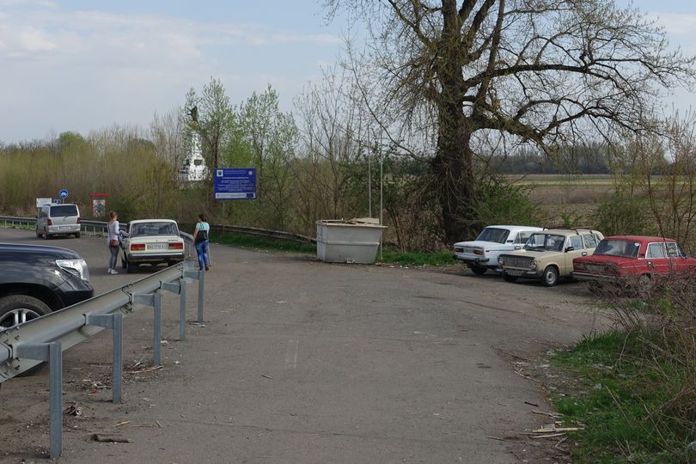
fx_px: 696
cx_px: 348
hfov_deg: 53.1
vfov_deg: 36.9
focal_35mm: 36
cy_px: 232
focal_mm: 13.34
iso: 125
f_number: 5.6
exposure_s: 1/400
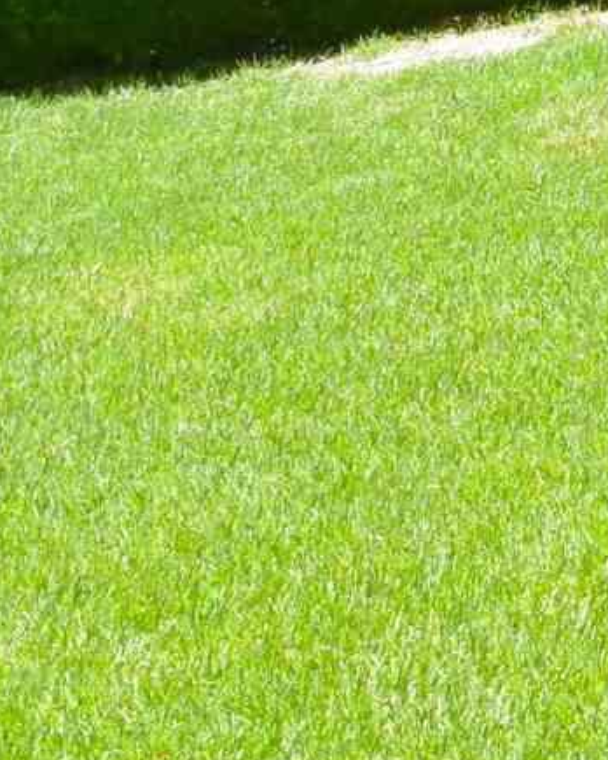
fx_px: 2459
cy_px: -842
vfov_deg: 14.2
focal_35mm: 109
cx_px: 2275
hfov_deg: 8.6
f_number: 8
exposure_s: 1/500
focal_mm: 11
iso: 560
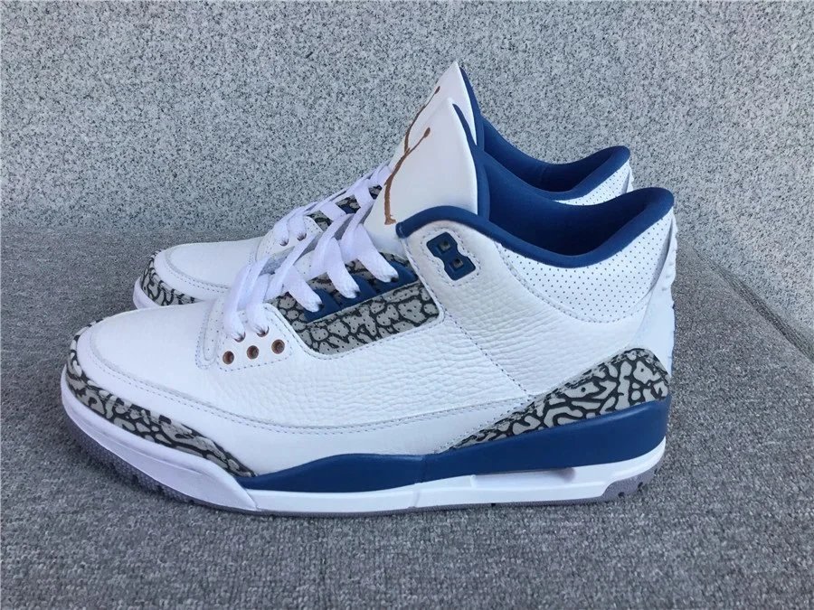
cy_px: 305
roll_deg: -2.5
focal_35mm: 31
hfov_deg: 58.4
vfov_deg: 45.4
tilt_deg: -24.5
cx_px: 407
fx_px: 729
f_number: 2.4
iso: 25
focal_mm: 3.3
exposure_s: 1/570
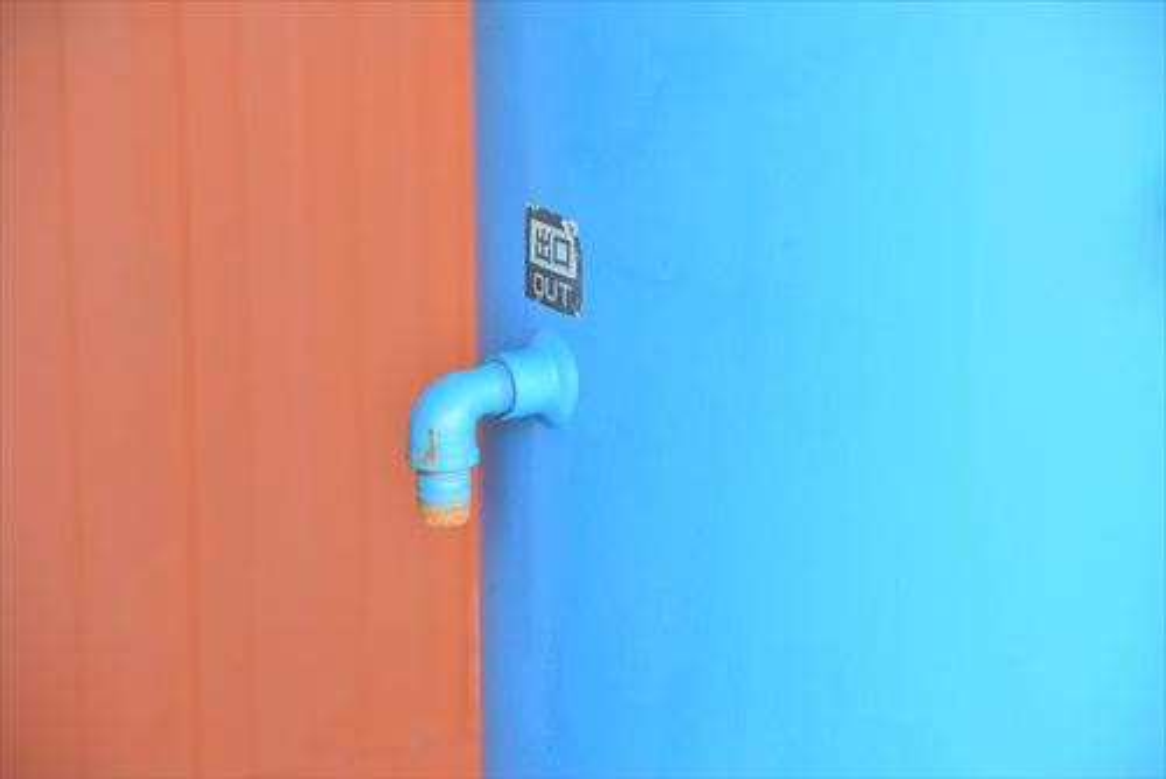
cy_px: 390
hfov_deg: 14.0
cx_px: 583
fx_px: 4764
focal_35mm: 147
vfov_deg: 9.3
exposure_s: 1/400
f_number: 6.3
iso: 1250
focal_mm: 98
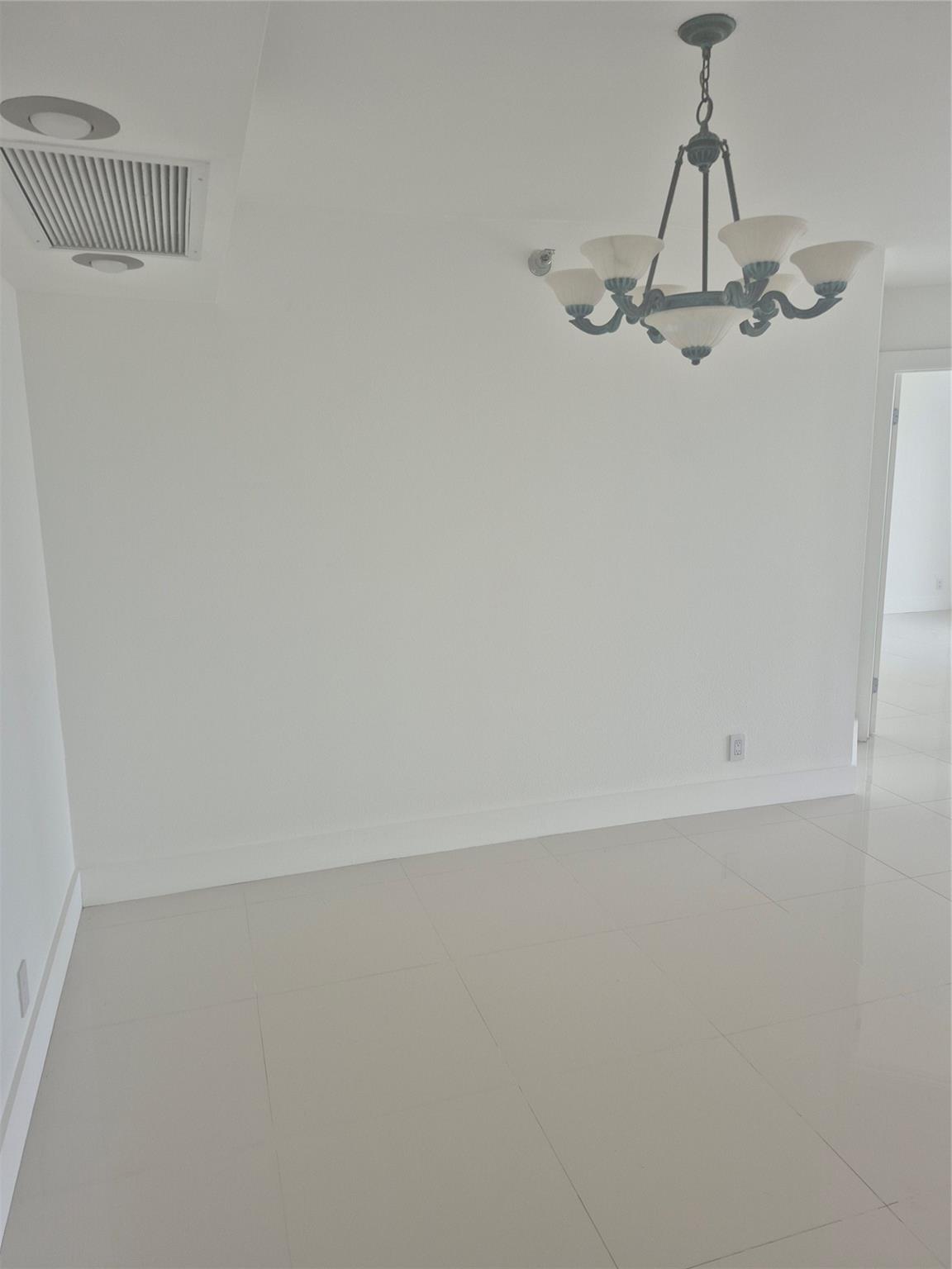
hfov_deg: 58.9
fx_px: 843
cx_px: 476
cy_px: 634
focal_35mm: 23
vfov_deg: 73.9
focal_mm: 5.4
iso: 64
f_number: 1.8
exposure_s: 1/120
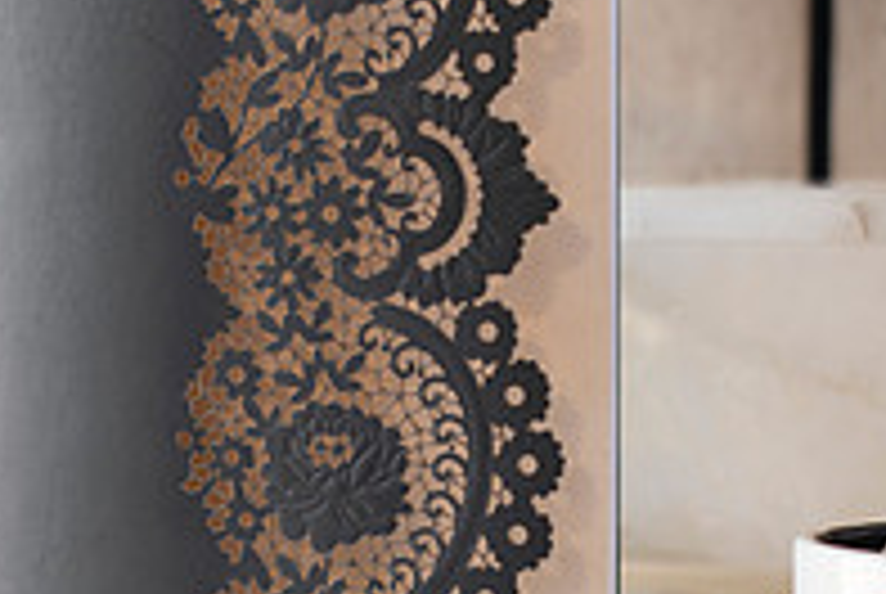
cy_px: 436
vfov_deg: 12.0
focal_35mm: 114
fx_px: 2810
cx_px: 319
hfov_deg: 17.9
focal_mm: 50
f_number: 2.5
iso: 200
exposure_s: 1/100
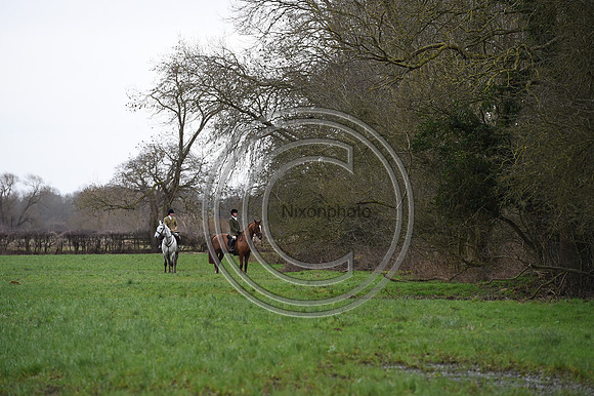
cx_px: 297
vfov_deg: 6.9
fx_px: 3298
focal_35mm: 200
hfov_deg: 10.3
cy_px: 198
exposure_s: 1/1250
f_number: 5.6
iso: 1000
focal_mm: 200
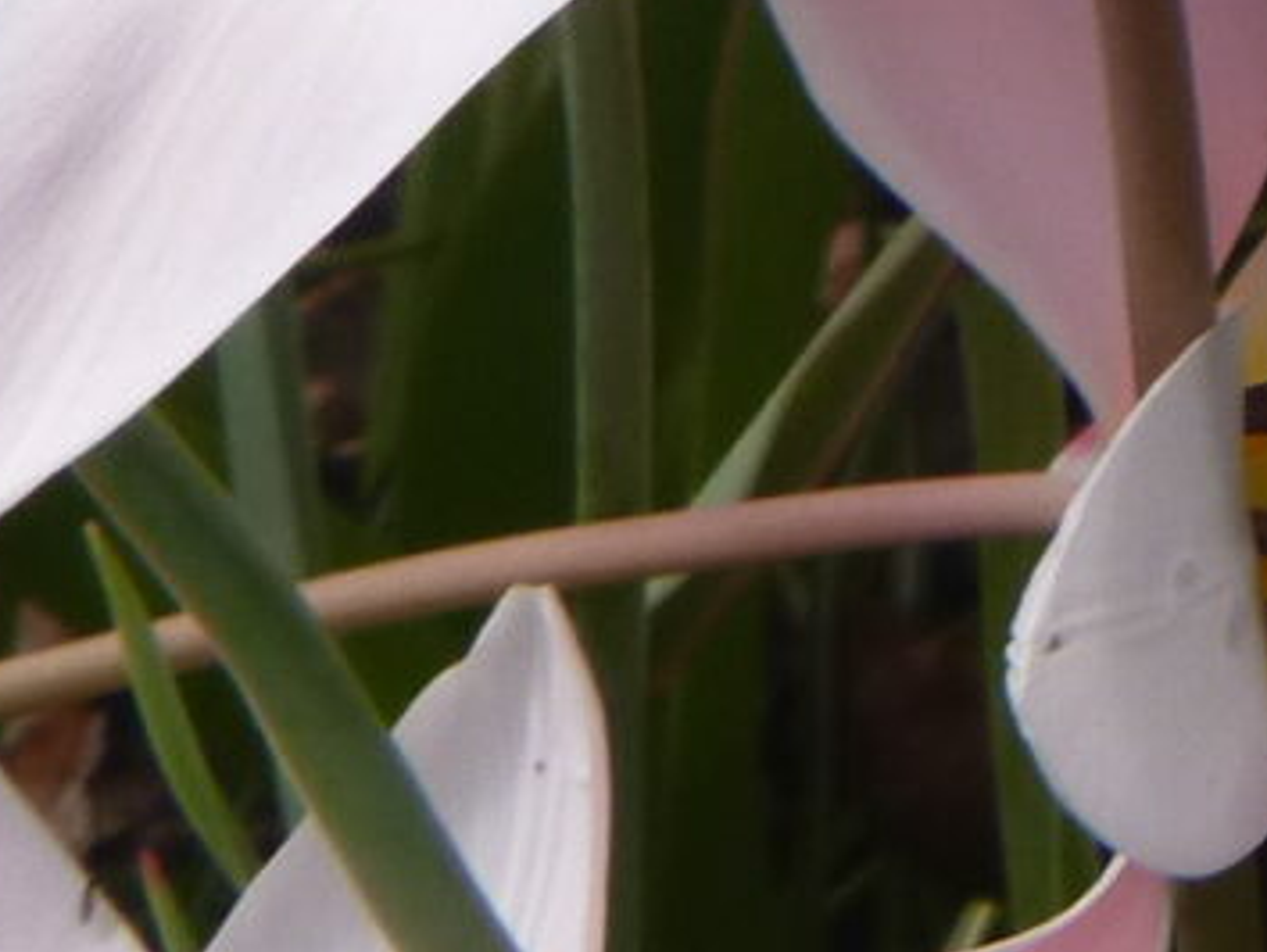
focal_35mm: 208
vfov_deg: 7.0
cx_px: 2752
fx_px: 7618
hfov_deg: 8.8
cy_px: -676
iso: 100
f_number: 4.4
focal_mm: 6.4
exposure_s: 1/320
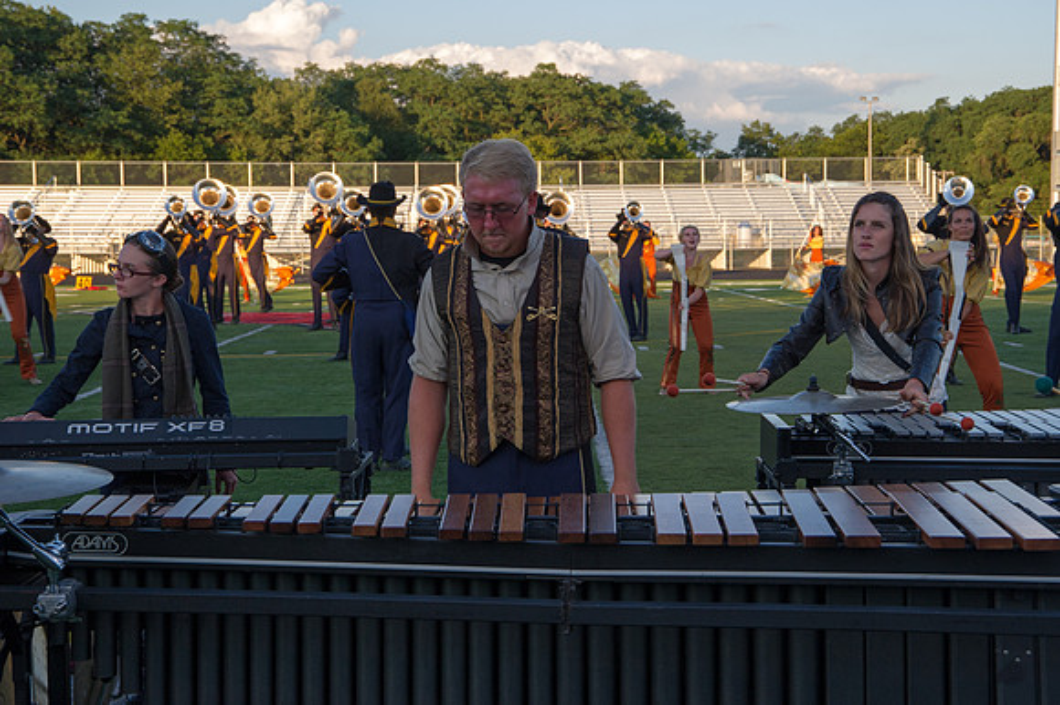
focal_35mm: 61
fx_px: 1801
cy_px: 335
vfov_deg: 22.2
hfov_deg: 32.8
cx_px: 580
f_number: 8
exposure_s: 1/250
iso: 640
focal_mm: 55
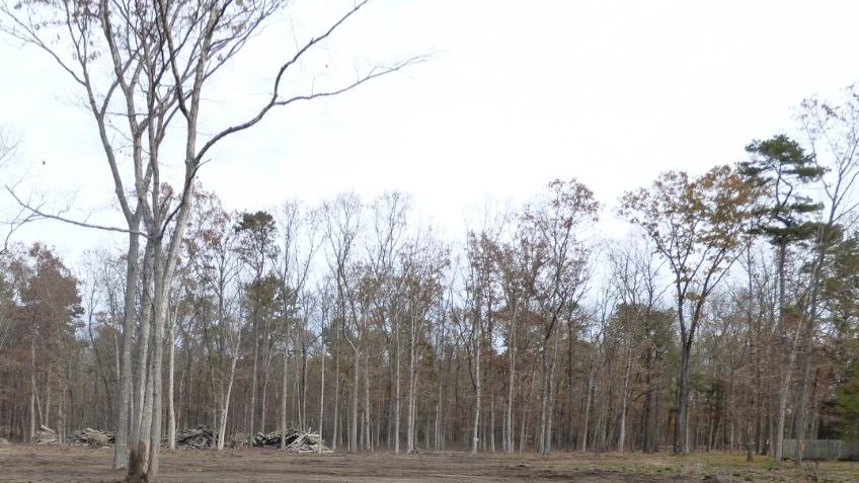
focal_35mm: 37
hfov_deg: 52.1
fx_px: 843
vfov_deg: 30.5
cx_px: 235
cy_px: 437
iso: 160
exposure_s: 1/800
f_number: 2.8
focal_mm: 3.58
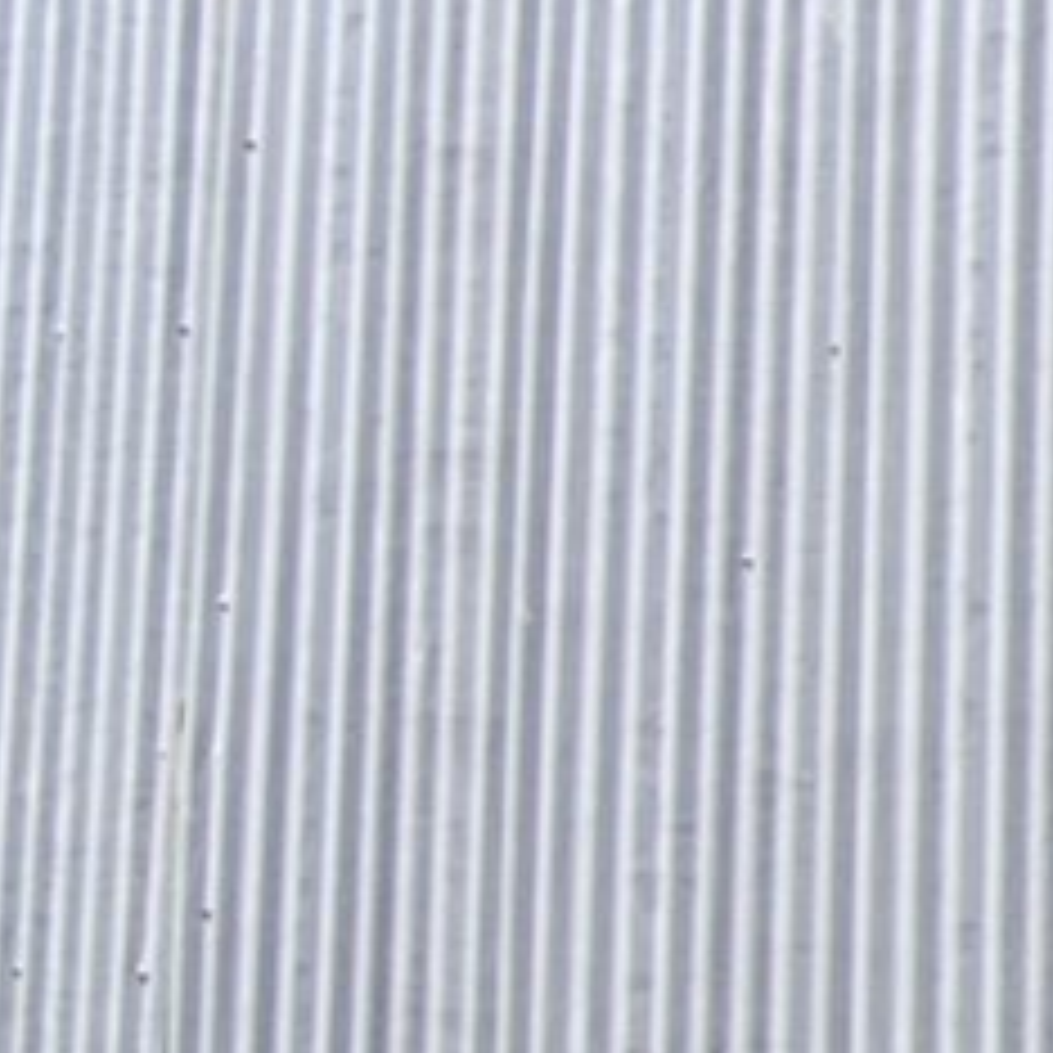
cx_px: 3350
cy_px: -214
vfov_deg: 8.6
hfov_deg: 7.5
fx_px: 6883
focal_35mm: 200
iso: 200
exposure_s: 1/250
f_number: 8
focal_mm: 18
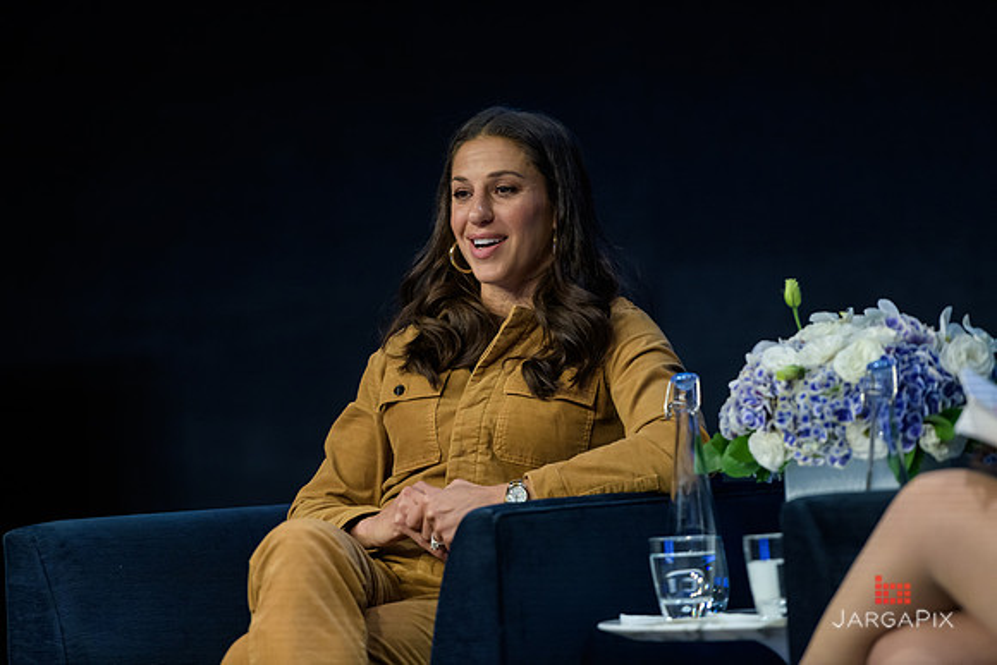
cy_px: 332
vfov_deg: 6.9
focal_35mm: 200
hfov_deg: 10.3
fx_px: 5540
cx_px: 498
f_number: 3.2
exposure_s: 1/250
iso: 1600
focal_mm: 200
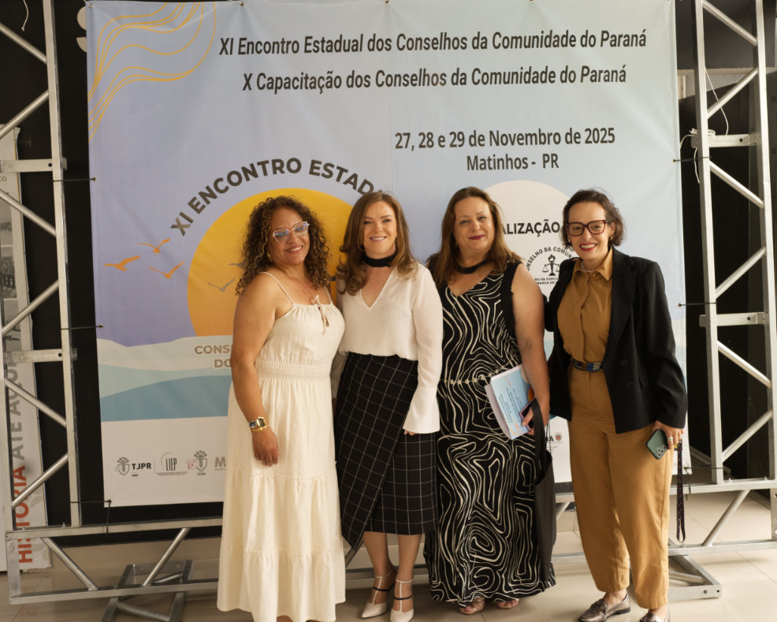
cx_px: 396
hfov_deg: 45.8
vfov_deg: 37.3
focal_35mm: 40
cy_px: 314
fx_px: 920
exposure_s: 1/100
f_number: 4
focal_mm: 35
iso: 250
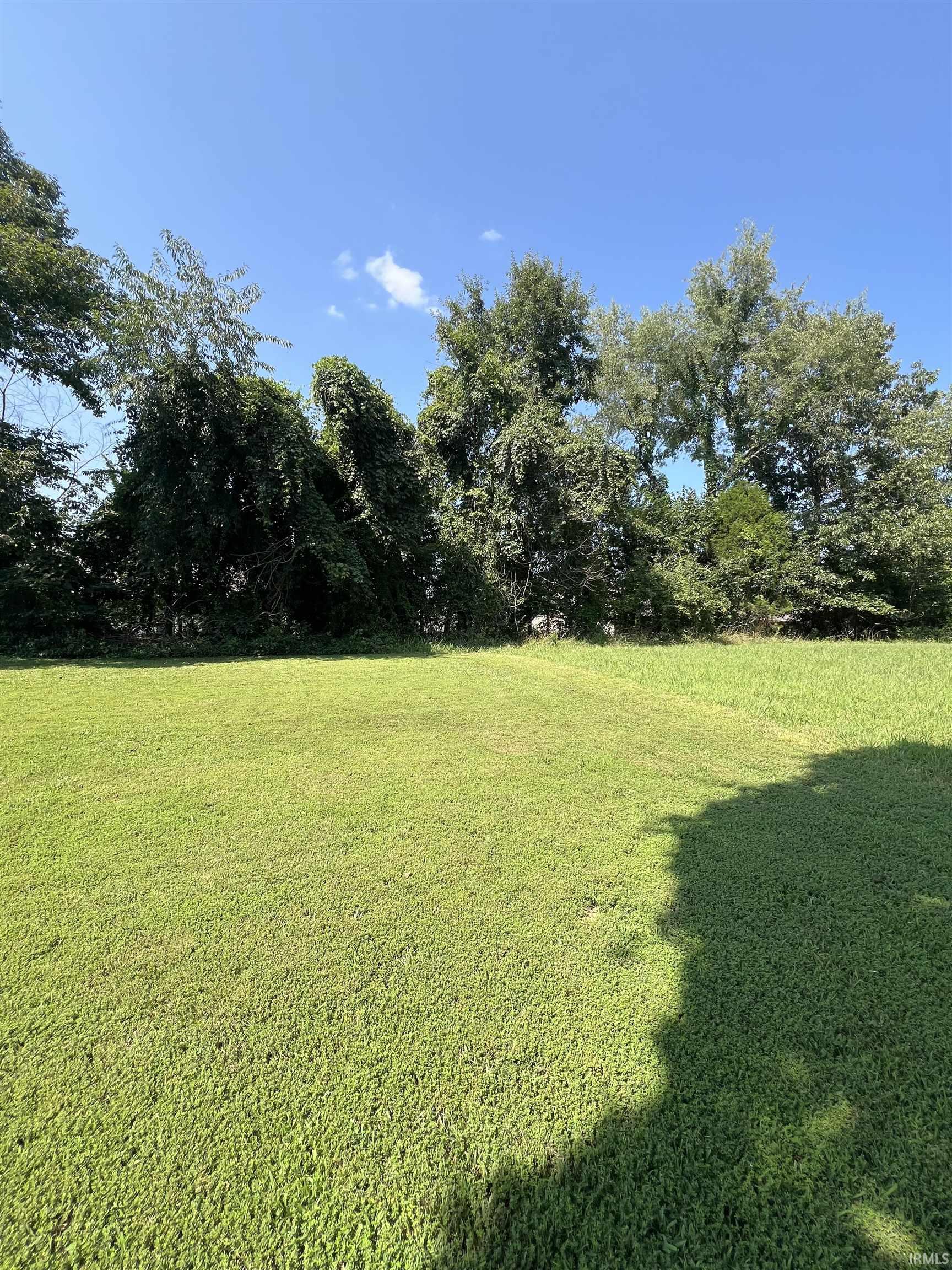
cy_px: 635
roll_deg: +0.2
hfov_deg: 89.9
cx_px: 476
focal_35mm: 13
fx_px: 477
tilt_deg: +0.7
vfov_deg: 106.2
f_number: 1.8
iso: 32
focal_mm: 1.57
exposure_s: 1/576
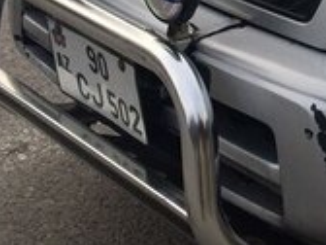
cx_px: 561
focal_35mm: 114
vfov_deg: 12.9
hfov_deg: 15.2
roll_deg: -6.1
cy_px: 34
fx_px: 1074
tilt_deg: -16.9
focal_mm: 4.15
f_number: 2.2
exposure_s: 1/873
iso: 32
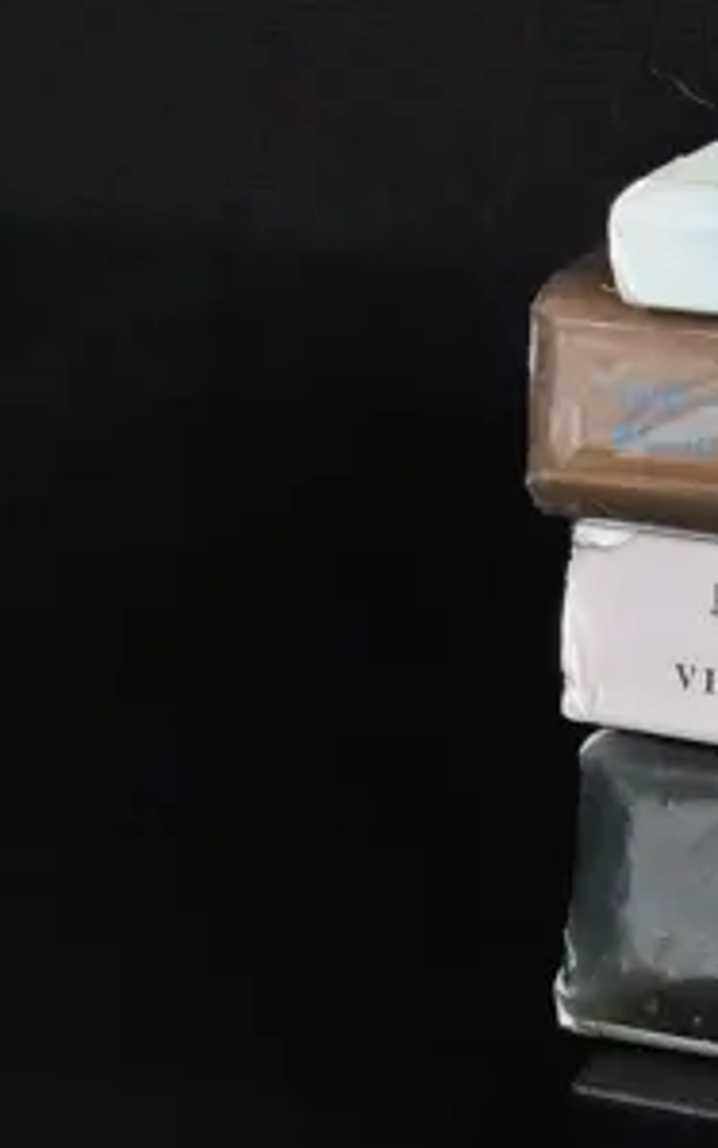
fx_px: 3067
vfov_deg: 21.2
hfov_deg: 11.4
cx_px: 1651
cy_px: 545
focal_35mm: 98
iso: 160
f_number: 2
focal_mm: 2.87
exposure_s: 1/100
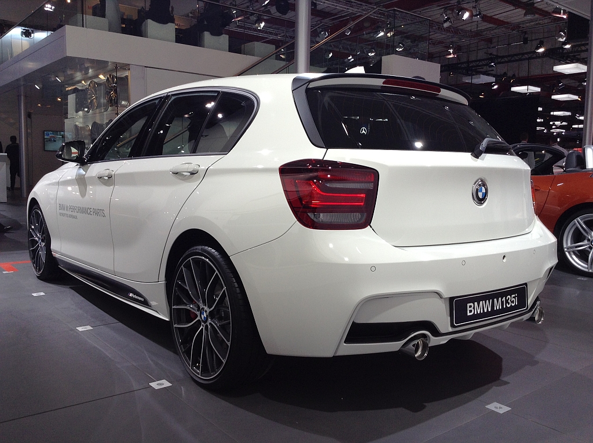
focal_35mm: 33
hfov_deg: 55.4
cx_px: 296
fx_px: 565
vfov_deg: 42.8
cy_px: 222
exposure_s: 1/121
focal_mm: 3.3
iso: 32
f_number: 2.4
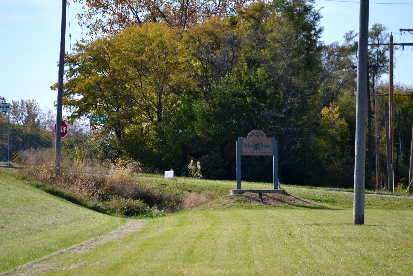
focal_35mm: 300
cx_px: 206
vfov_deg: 4.6
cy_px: 138
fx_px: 3441
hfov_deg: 6.9
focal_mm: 200
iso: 250
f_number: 5.6
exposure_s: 1/500
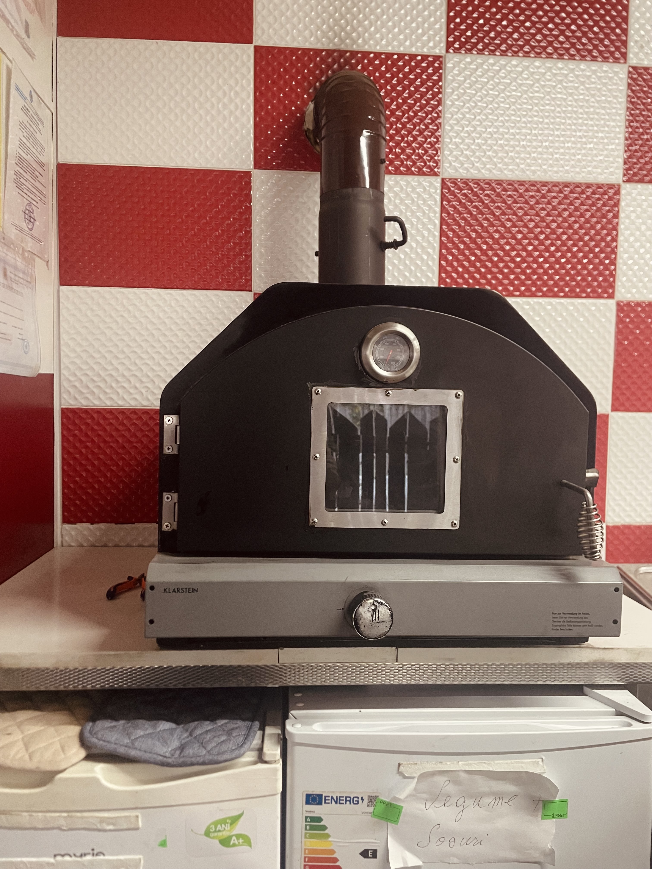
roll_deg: +0.7
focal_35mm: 26
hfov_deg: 53.1
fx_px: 653
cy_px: 434
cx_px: 326
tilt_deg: -3.0
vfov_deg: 67.3
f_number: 1.6
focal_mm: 4.2
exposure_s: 1/50
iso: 320
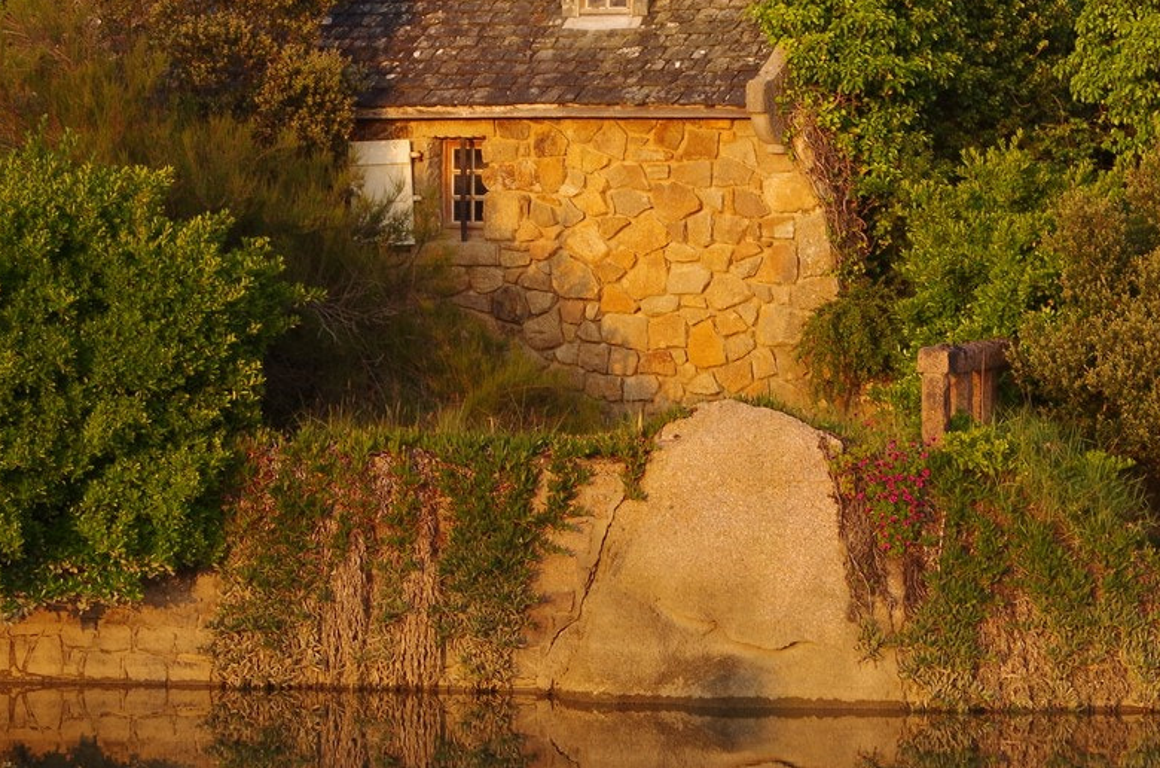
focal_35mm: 182
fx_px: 5850
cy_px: 406
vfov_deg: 7.5
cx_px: 909
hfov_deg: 11.3
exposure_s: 1/100
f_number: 8
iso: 400
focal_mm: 57.5
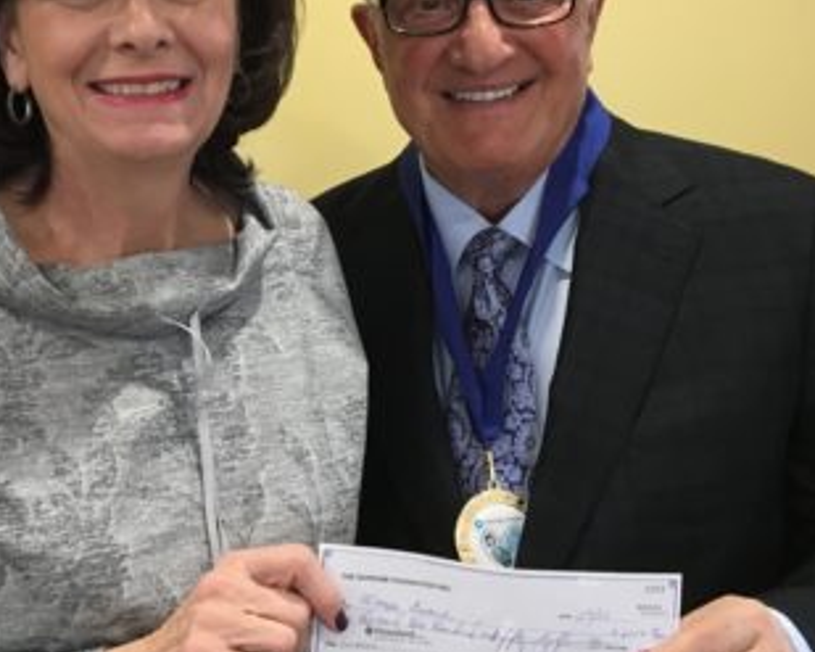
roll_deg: +2.3
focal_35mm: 55
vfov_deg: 27.5
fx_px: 1326
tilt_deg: -3.8
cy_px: 251
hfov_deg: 34.0
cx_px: 314
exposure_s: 1/30
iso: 160
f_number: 2.2
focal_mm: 4.15
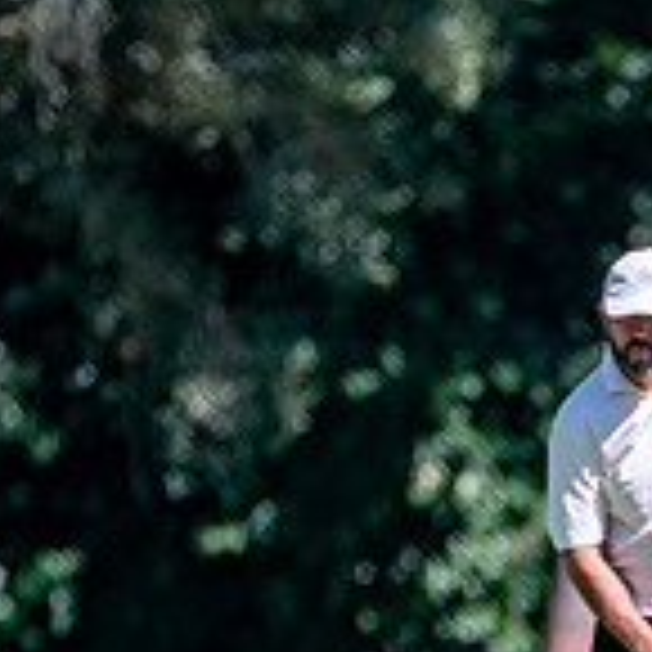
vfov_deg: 1.7
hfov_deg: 1.7
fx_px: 21885
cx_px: 786
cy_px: 432
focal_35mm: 1027
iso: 100
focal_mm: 200
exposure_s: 1/1600
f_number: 2.8
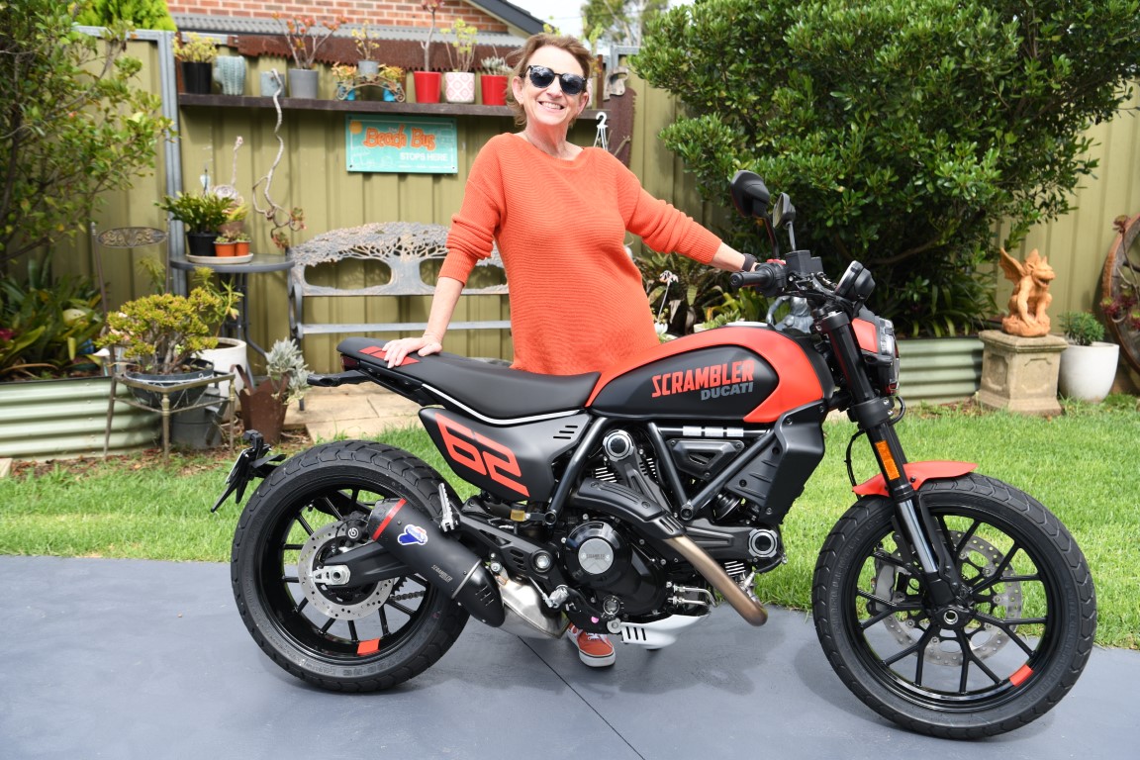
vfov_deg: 31.9
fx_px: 1330
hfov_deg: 46.4
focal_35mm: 42
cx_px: 570
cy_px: 380
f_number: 5.6
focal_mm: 42
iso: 64
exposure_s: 1/125
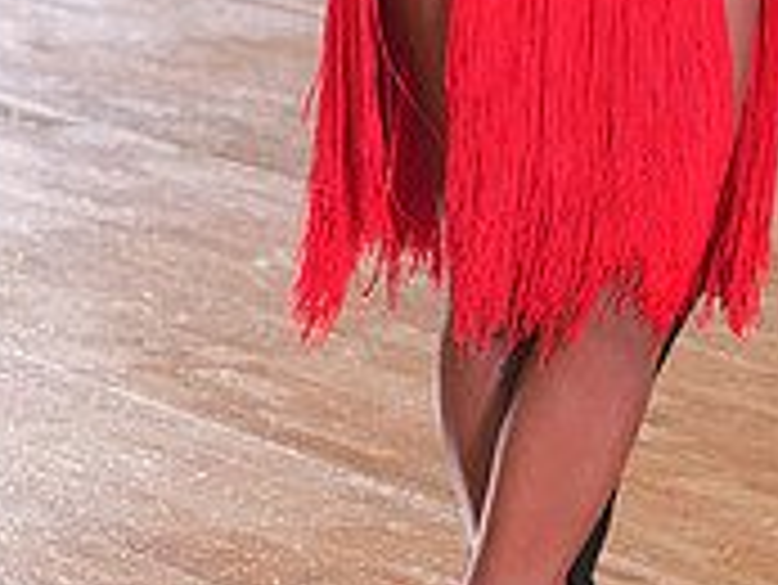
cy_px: -207
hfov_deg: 5.8
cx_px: 830
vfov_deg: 4.3
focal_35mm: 341
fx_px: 7669
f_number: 5.6
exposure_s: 1/200
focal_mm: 106
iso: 3200
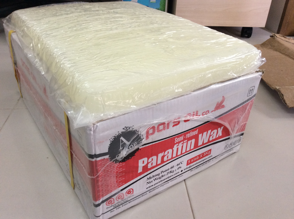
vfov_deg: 42.8
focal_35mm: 33
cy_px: 110
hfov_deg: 55.4
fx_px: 280
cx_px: 147
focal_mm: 3.3
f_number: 2.4
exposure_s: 1/24
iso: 64
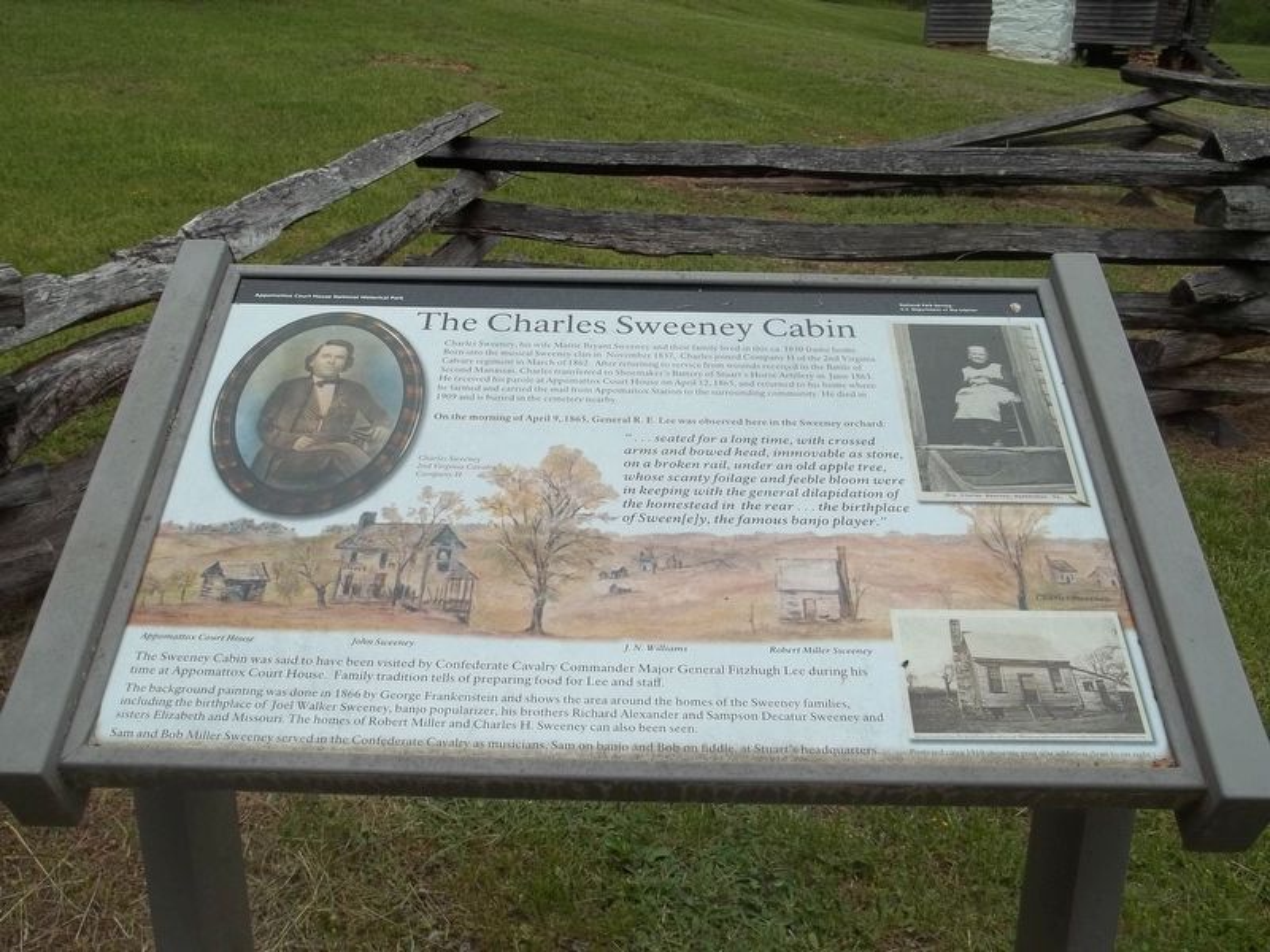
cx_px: 635
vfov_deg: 42.9
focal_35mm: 33
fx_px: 1211
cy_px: 476
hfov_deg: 55.4
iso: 64
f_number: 8
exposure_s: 1/200
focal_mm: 5.9
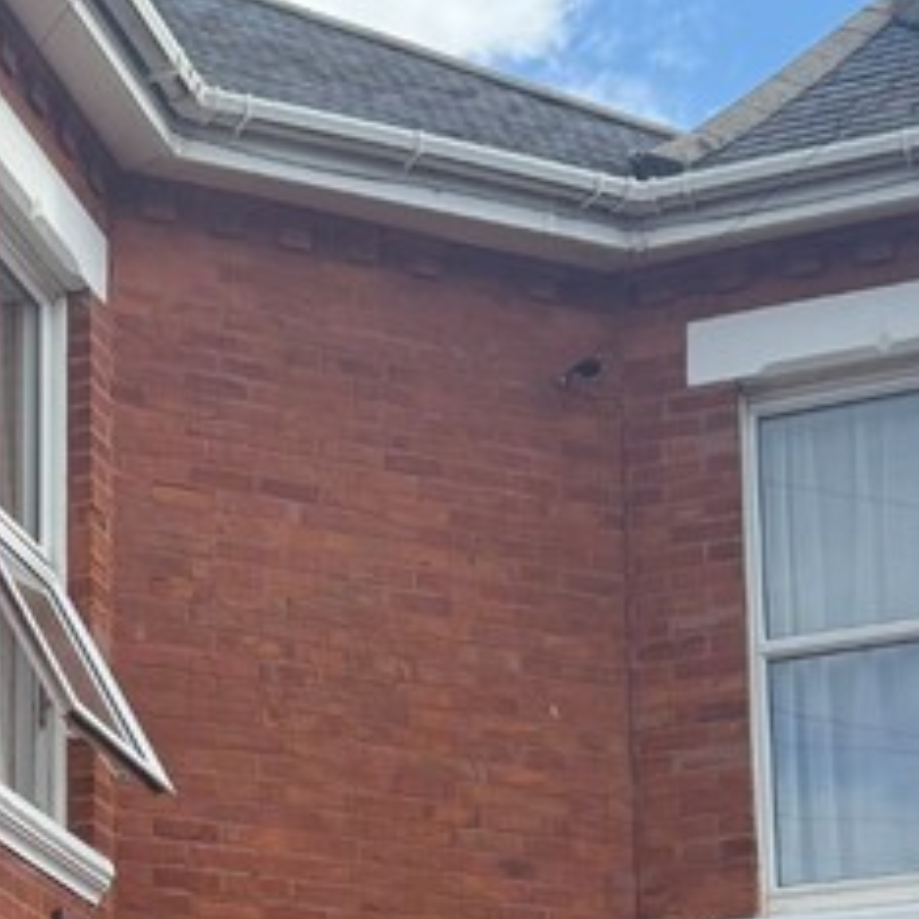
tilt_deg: +9.9
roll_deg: +0.4
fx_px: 2793
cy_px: 1100
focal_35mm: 93
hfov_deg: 18.5
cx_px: 153
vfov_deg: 17.8
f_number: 1.78
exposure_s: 1/3279
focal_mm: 6.76
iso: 100
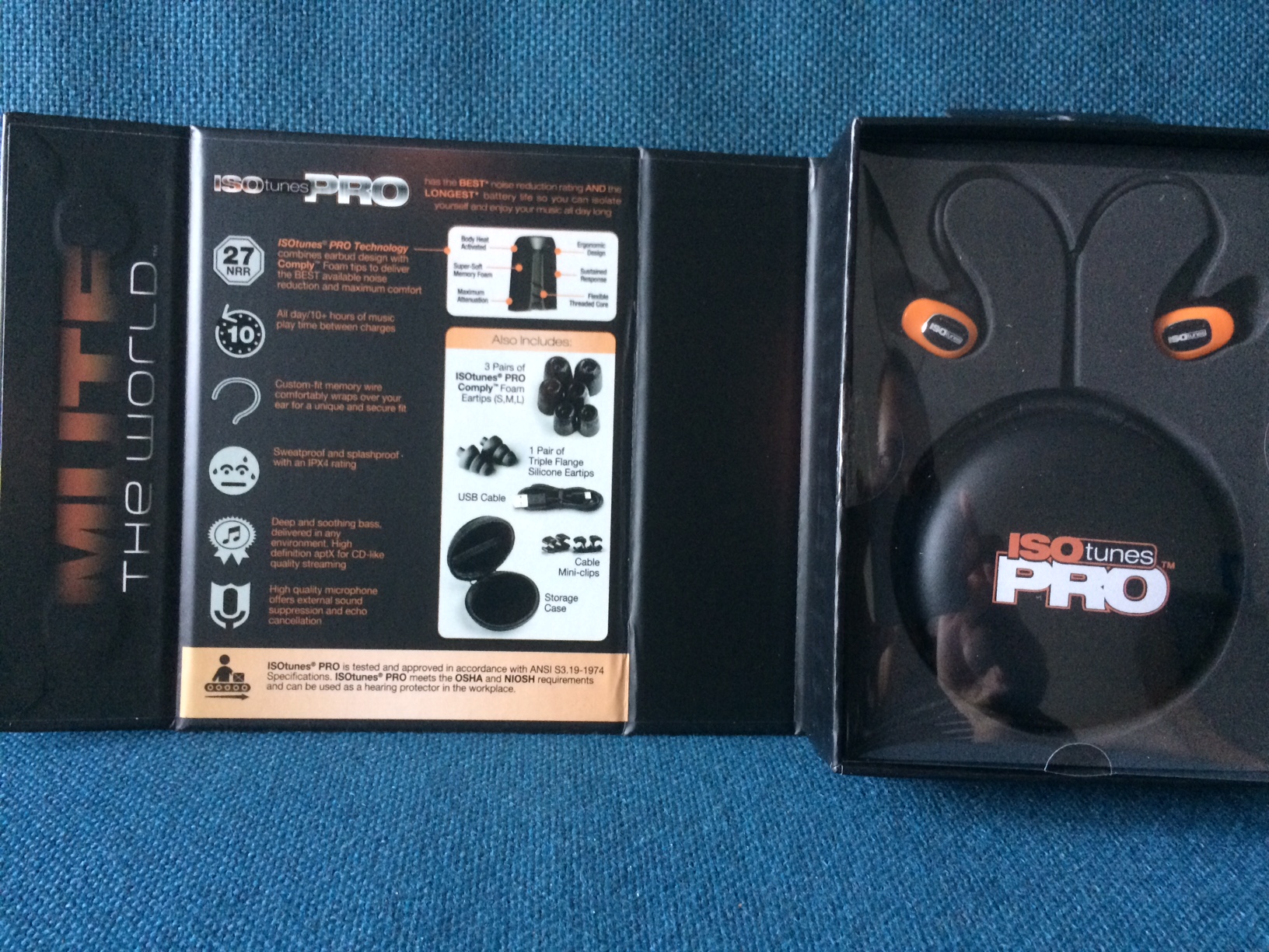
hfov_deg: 61.7
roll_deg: -3.4
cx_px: 634
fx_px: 1063
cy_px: 476
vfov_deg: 48.2
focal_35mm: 29
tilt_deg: -30.4
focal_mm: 4.15
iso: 320
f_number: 2.2
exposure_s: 1/25
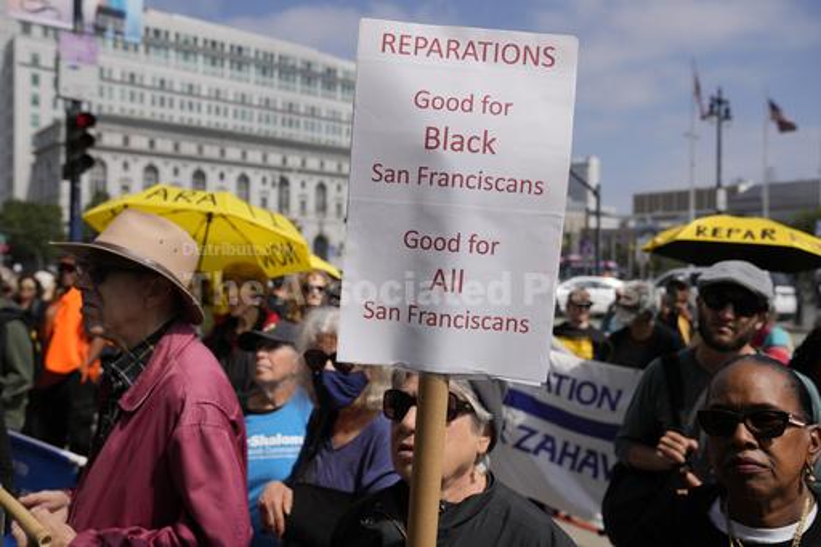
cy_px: 274
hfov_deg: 60.3
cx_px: 410
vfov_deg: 42.3
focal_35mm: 31
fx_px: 707
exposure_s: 1/8000
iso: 400
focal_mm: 31
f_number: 4
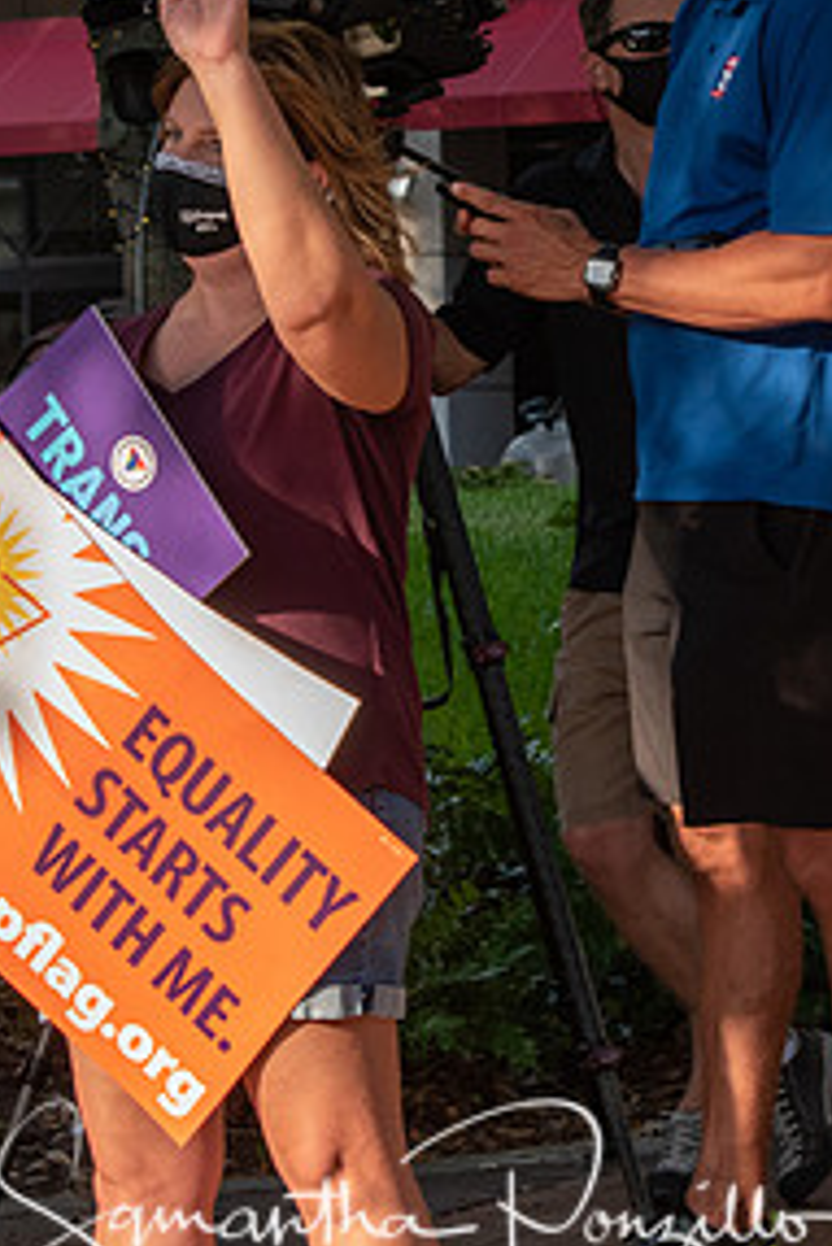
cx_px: 549
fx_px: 7409
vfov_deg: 9.6
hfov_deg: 6.4
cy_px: 373
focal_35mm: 214
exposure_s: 1/250
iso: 400
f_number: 8
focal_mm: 55
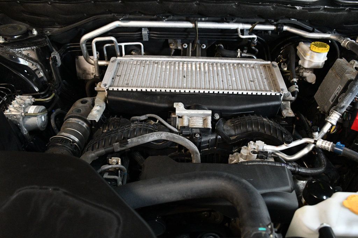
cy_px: 119
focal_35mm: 30
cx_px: 179
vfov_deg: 43.6
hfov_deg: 61.9
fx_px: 298
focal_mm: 20
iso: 3200
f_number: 3.5
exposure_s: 1/80
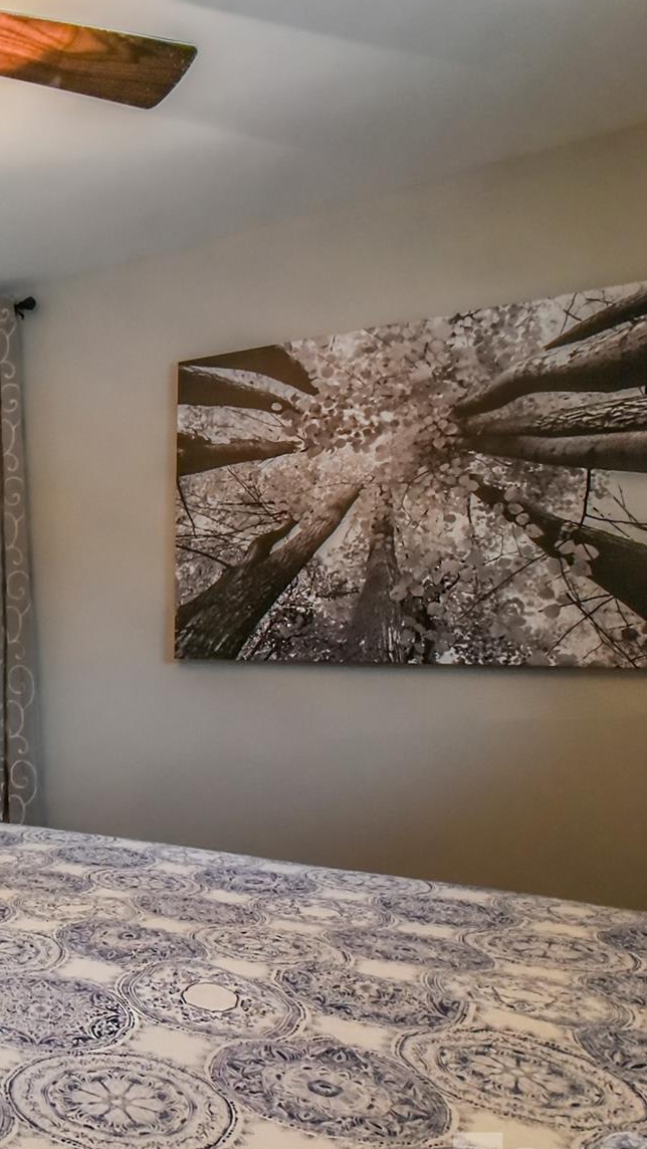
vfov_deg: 64.1
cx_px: -255
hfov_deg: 29.0
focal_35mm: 30
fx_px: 914
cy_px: 644
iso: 4000
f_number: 8
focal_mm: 16
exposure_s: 1/60
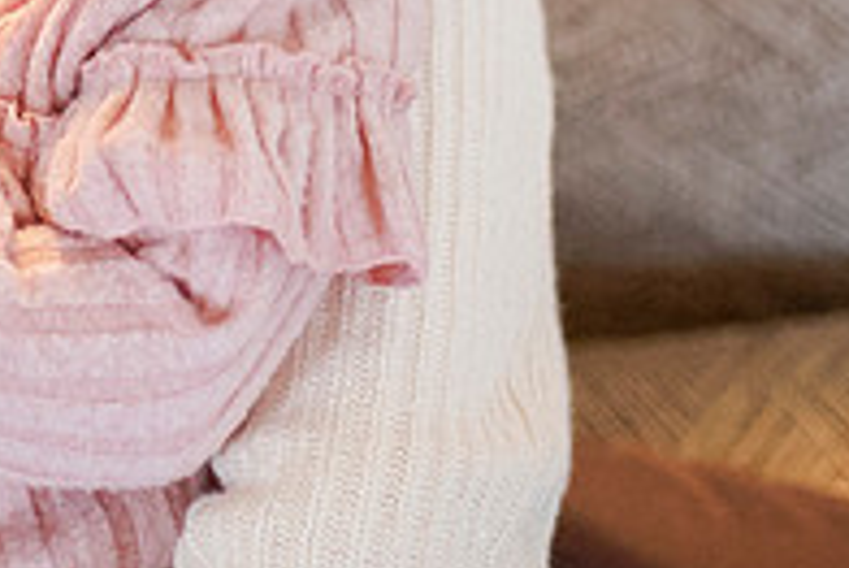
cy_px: -521
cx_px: 12
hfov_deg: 14.2
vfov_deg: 9.2
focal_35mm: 142
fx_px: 3351
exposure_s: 1/160
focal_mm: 35
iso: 2000
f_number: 2.2
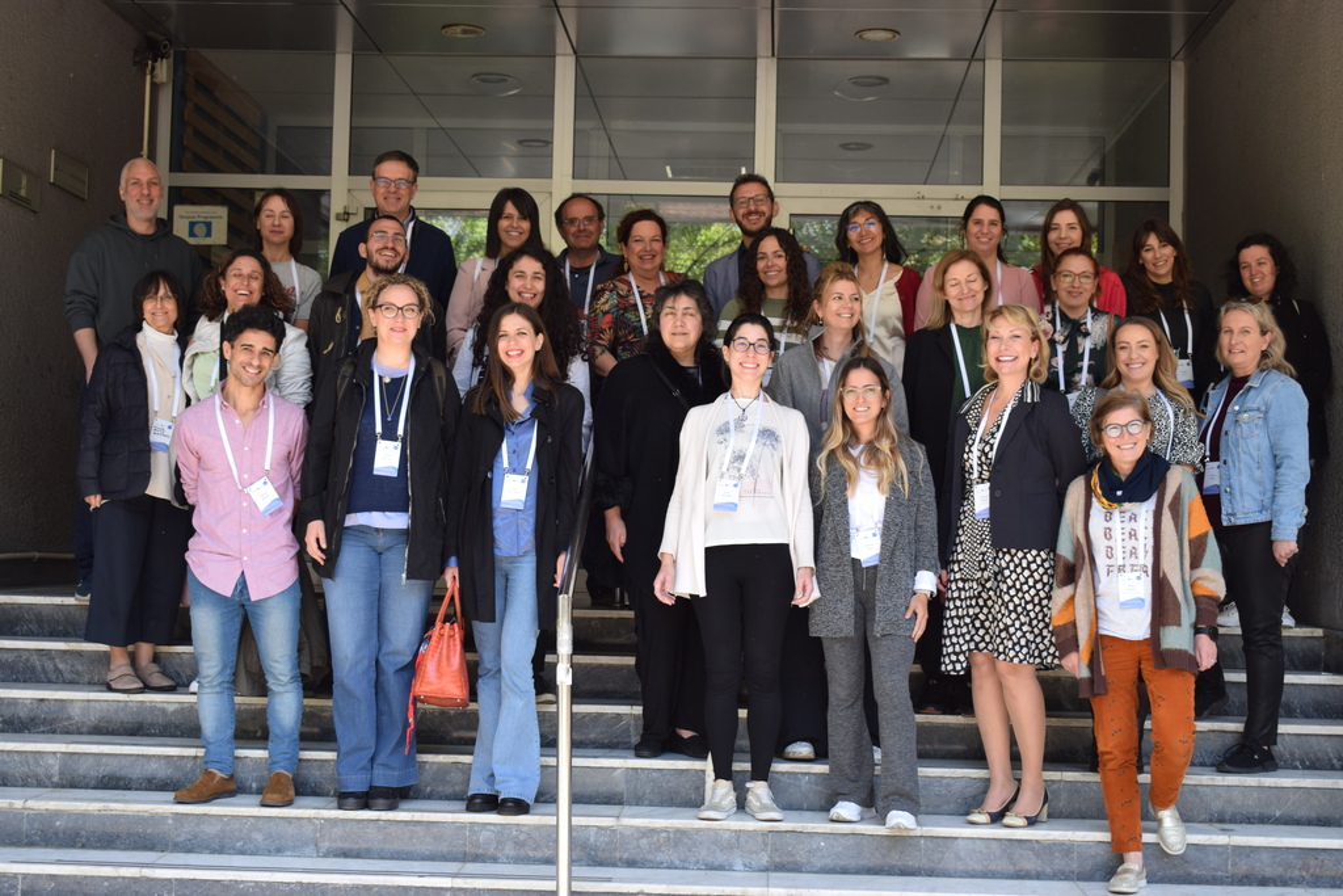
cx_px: 672
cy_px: 448
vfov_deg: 25.8
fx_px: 1959
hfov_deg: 37.8
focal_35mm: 52
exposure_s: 1/160
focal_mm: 35
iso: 400
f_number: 6.3
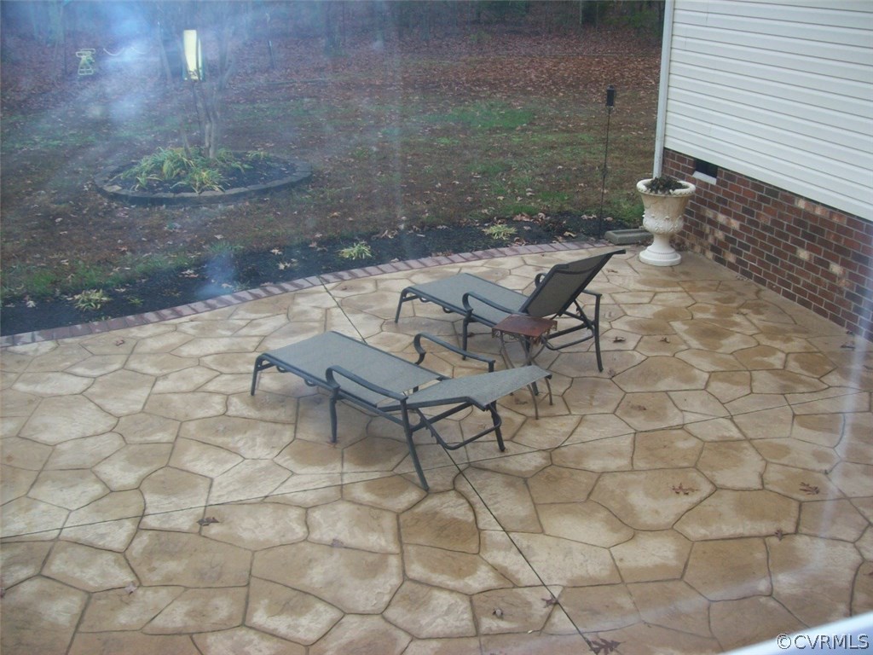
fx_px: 908
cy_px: 328
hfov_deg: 51.4
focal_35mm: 36
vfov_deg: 39.7
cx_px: 436
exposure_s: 1/64
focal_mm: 6
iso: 80
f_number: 2.7
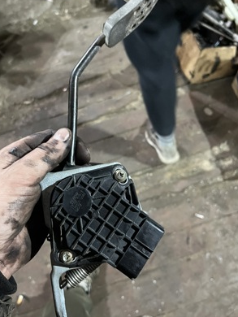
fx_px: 293
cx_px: 95
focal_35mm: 32
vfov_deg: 56.7
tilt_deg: -65.8
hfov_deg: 44.0
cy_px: 146
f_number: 1.6
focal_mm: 5.1
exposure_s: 1/25
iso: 500
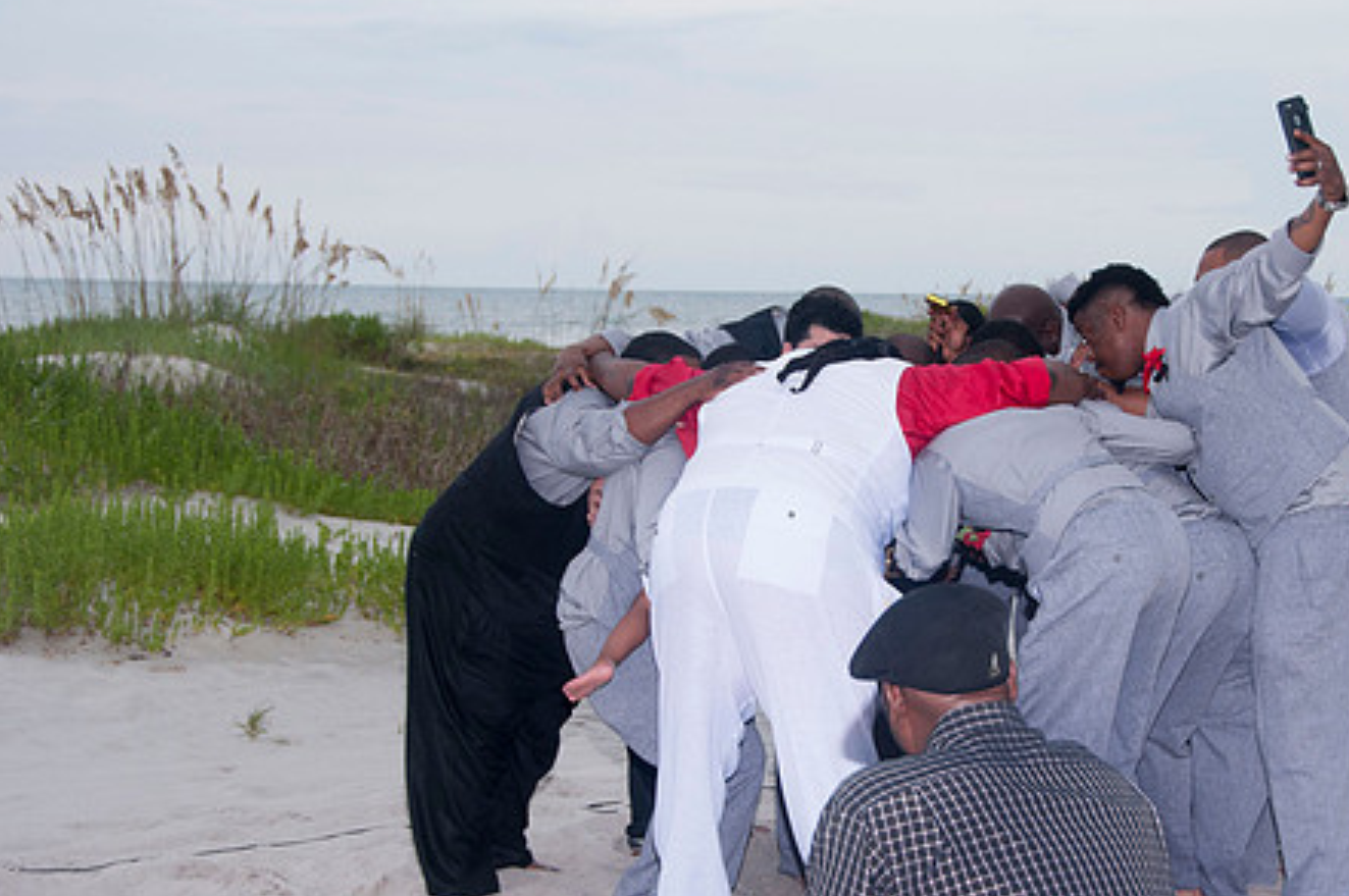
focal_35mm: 71
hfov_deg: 28.3
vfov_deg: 19.1
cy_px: 491
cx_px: 884
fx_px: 2658
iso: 200
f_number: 5.6
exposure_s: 1/200
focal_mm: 36
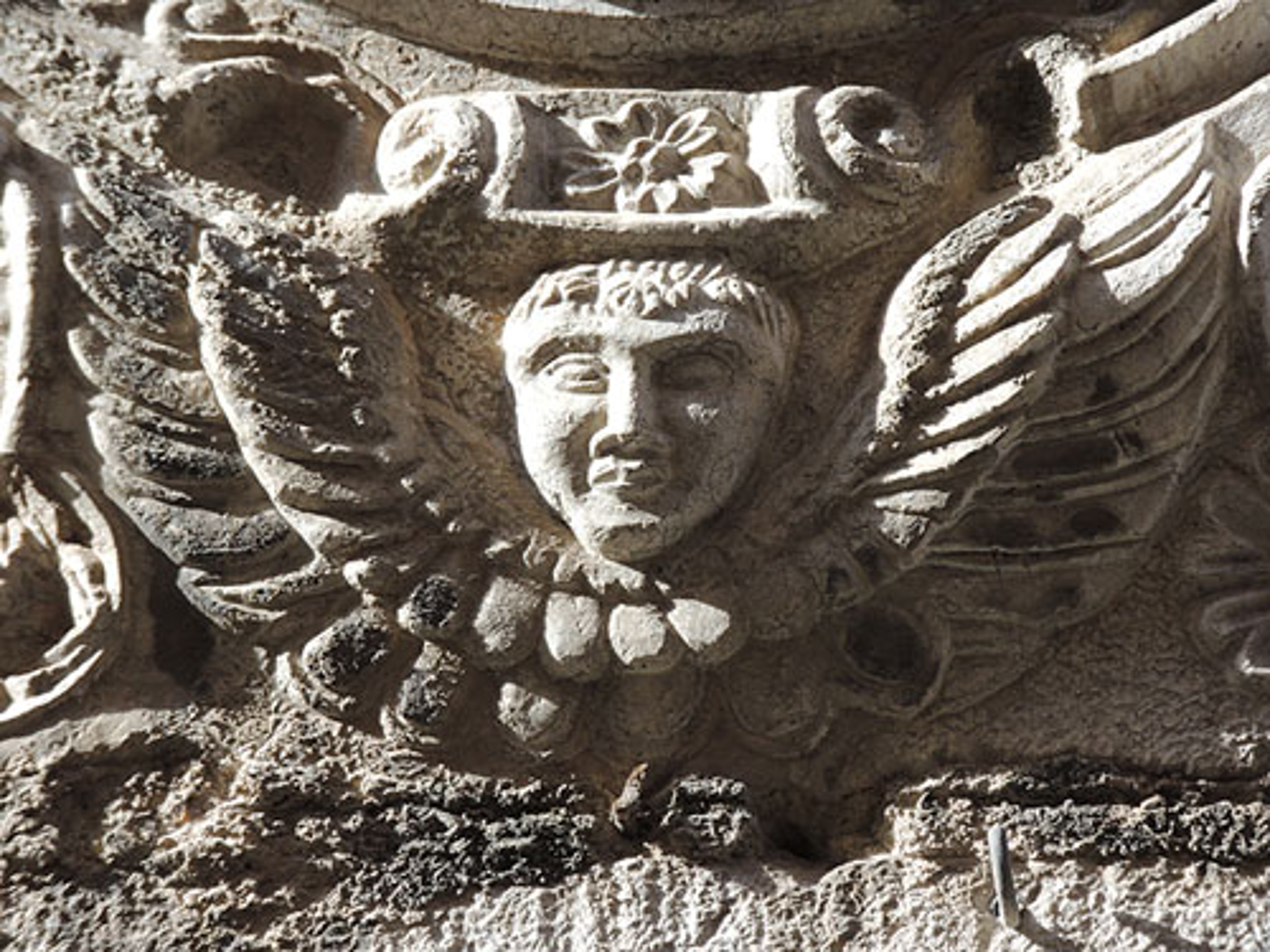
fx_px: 17243
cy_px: 476
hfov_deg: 4.2
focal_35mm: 470
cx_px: 635
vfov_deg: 3.2
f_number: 4.9
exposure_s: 1/250
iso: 180
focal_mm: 83.8
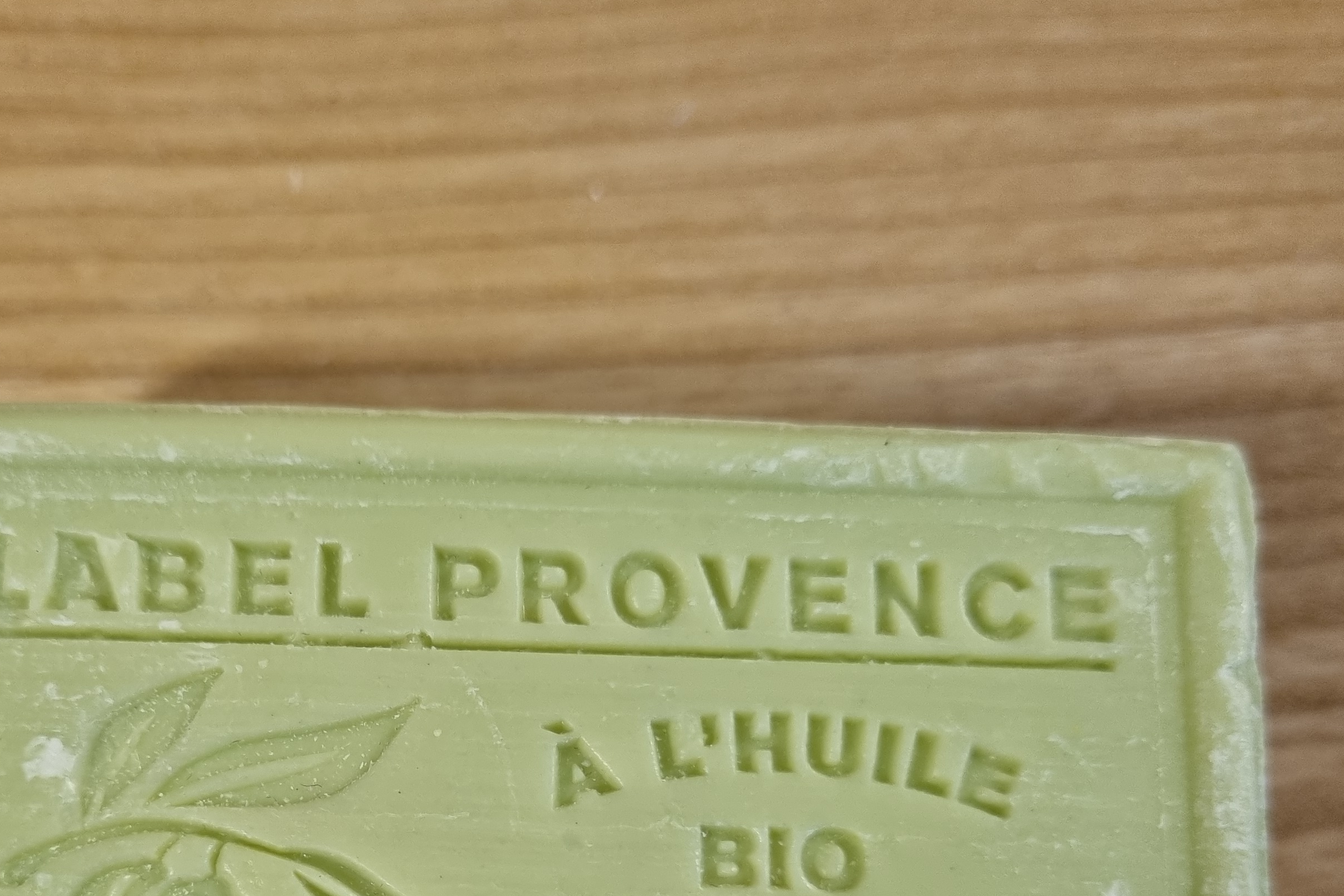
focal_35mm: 45
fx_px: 1680
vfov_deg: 28.7
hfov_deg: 42.8
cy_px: 808
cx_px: 409
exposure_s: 1/100
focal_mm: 5.4
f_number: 1.8
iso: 320
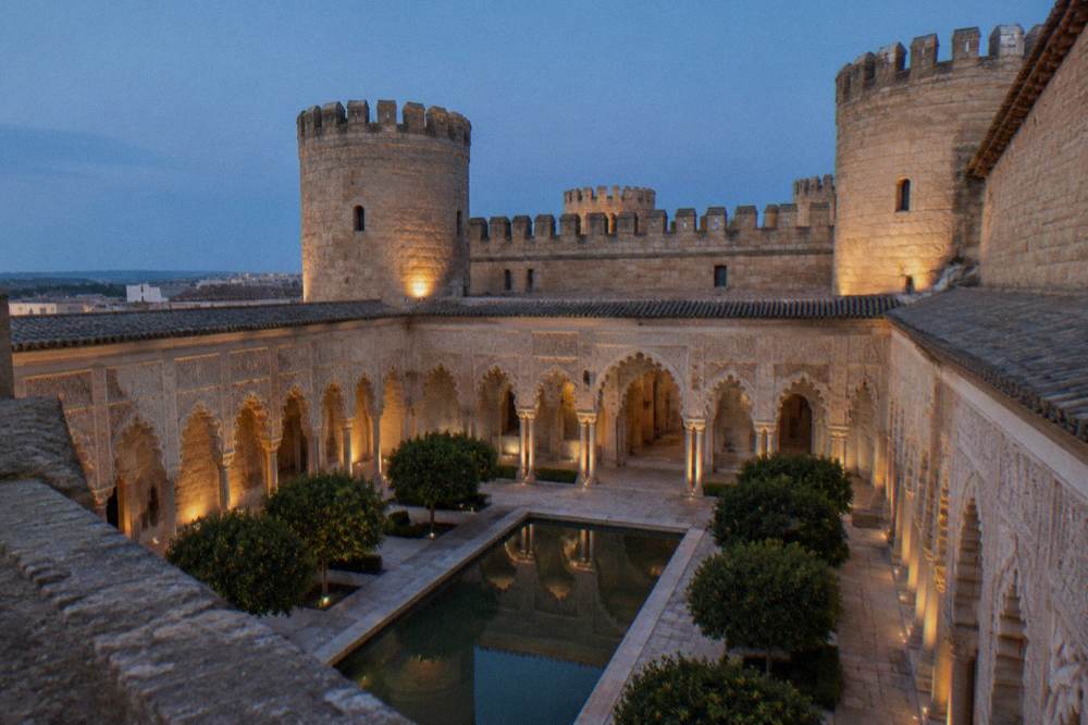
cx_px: 544
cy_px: 362
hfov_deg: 54.5
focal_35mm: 35
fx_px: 1057
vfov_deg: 37.8
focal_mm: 35
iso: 640
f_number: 7.1
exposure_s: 1/400
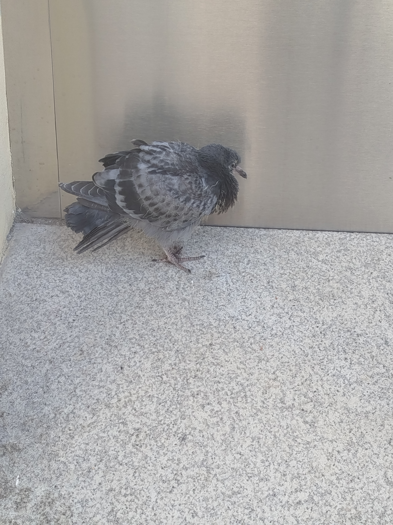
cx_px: 196
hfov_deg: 21.9
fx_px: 1014
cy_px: 262
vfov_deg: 29.0
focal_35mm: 67
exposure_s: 1/100
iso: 64
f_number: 1.7
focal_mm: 5.31
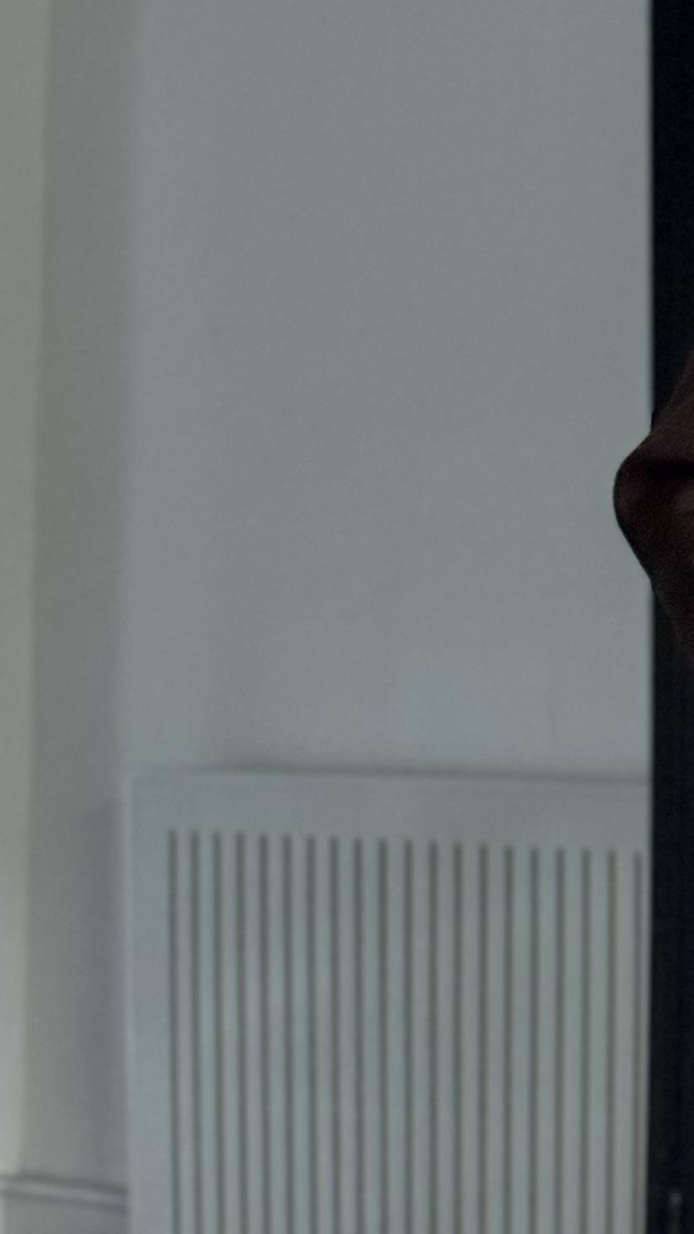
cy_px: 732
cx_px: 1206
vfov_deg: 14.8
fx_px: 4743
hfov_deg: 8.1
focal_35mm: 145
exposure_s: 1/40
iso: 400
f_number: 1.78
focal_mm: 6.76
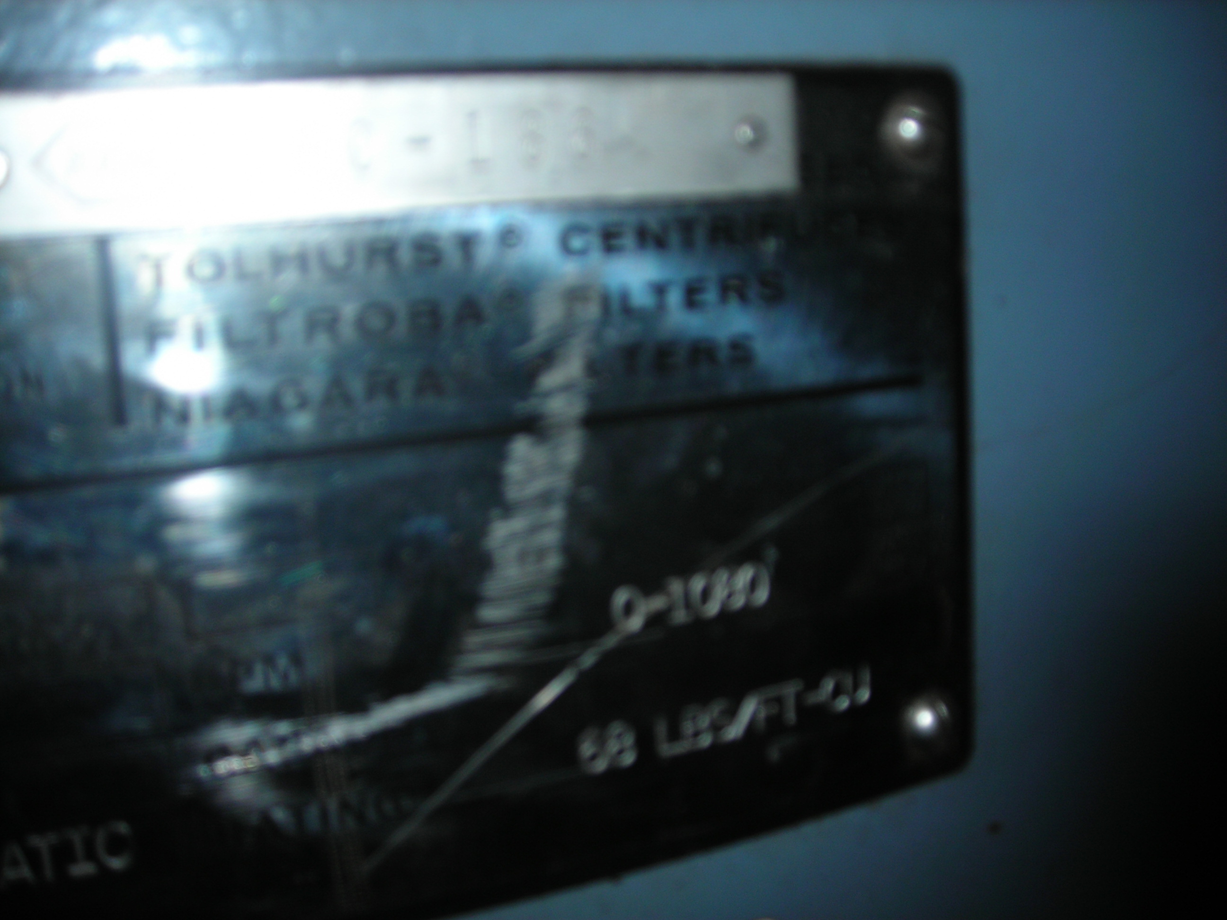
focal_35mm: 38
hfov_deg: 49.0
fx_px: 1347
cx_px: 614
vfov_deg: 37.7
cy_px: 460
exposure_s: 1/60.1
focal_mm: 6.3
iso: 50
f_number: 3.2
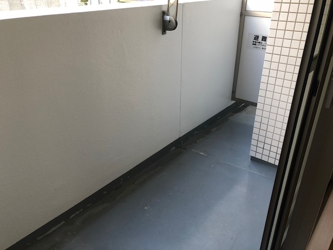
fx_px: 269
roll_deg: +0.3
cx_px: 166
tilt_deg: -26.5
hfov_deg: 63.4
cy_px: 125
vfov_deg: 49.7
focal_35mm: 28
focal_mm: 3.99
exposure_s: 1/33
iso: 25
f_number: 1.8
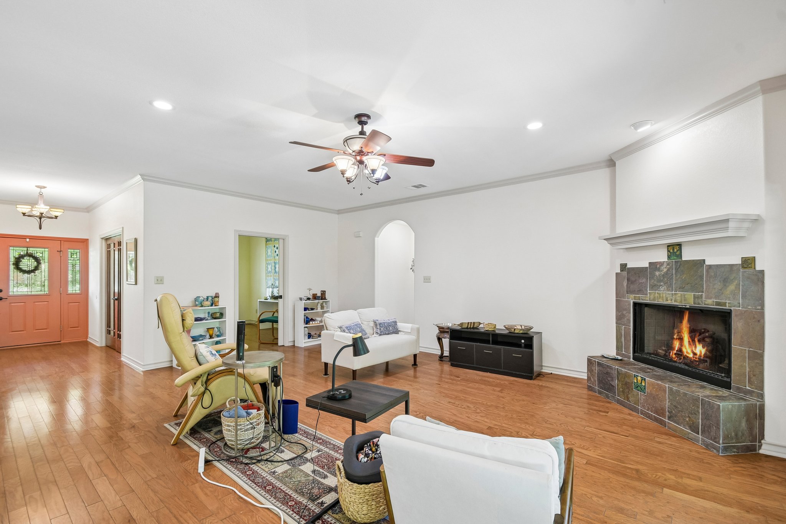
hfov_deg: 100.4
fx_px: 327
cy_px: 262
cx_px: 393
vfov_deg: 77.3
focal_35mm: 15
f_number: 8
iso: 400
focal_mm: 10
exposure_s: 1/6
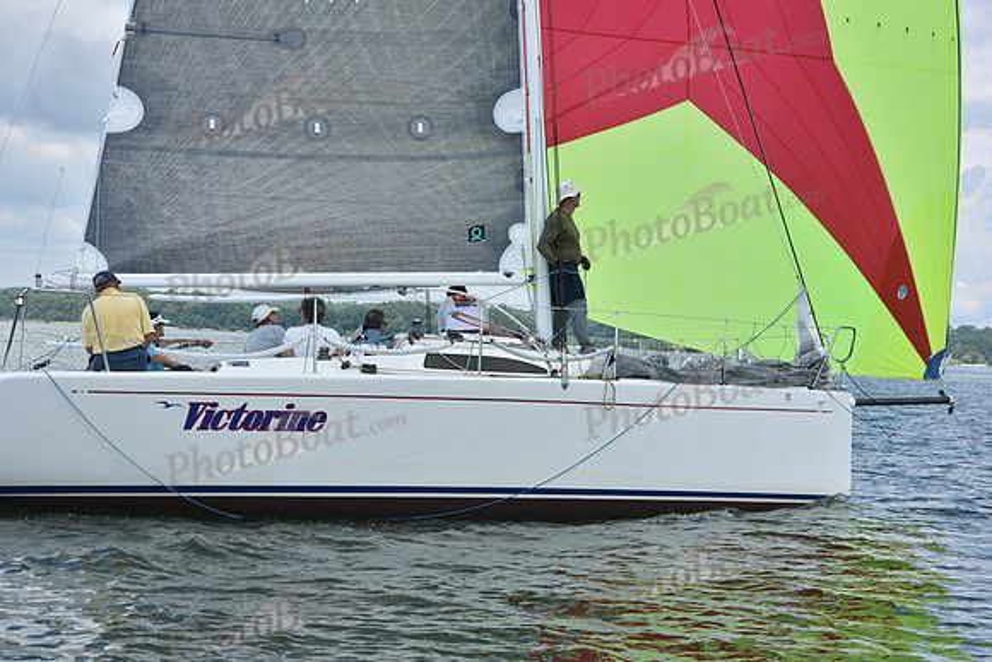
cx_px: 496
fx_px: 1929
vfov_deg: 19.5
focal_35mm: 70
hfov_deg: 28.8
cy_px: 331
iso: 320
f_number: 8
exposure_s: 1/1000
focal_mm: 70
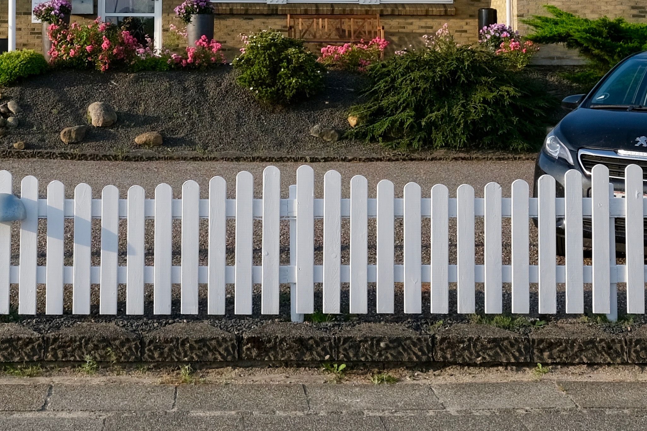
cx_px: 187
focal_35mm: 72
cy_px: -121
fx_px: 1294
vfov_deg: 17.8
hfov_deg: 27.8
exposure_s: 1/450
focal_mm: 16
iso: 160
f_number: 5.6
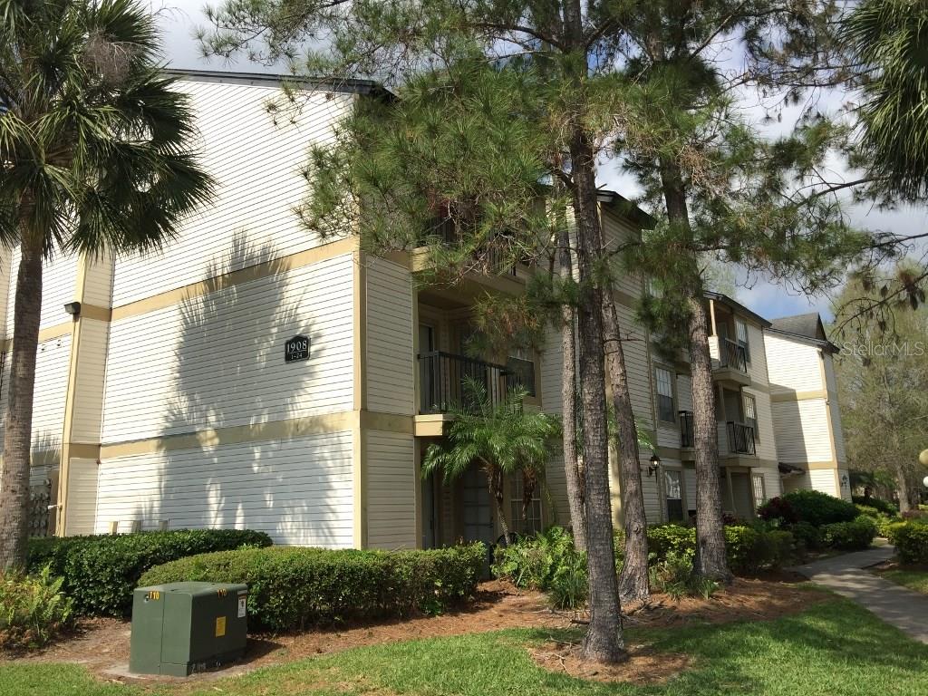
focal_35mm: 29
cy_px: 348
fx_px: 777
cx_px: 464
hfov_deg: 61.7
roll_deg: +0.1
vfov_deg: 48.2
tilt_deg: +13.5
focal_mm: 4.15
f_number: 2.2
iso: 32
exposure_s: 1/1464
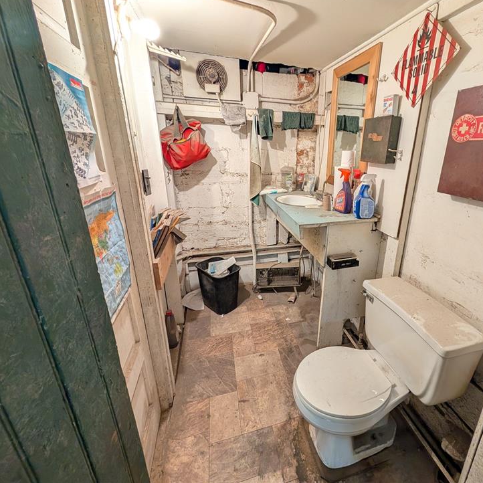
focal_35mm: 15
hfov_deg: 89.5
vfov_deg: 91.0
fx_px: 237
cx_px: 298
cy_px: 227
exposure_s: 1/60
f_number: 1.7
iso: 163
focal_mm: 2.02
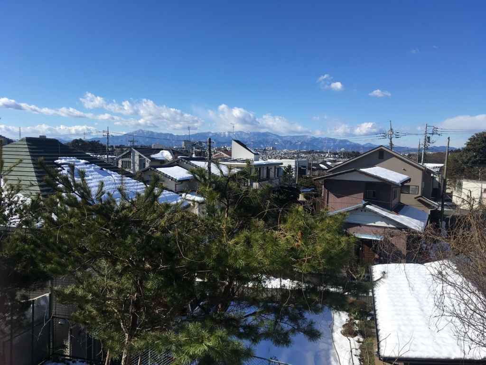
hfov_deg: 61.7
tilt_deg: -5.0
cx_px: 243
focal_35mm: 29
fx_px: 407
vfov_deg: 48.2
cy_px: 182
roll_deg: -1.0
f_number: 2.2
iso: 25
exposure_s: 1/1923
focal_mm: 4.15
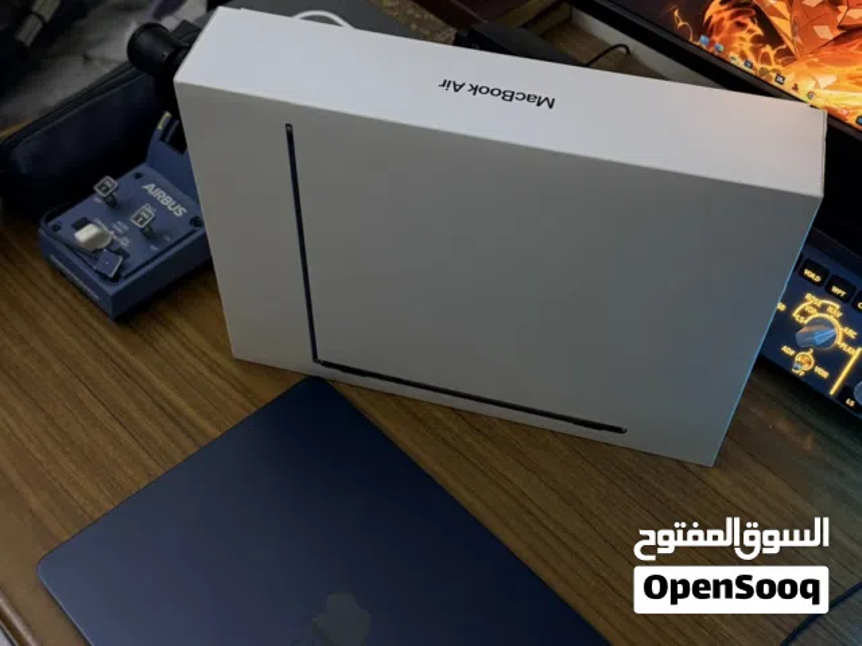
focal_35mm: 24
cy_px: 323
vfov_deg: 56.8
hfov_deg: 71.6
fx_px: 598
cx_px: 431
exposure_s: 1/50
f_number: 1.78
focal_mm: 6.76
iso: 200
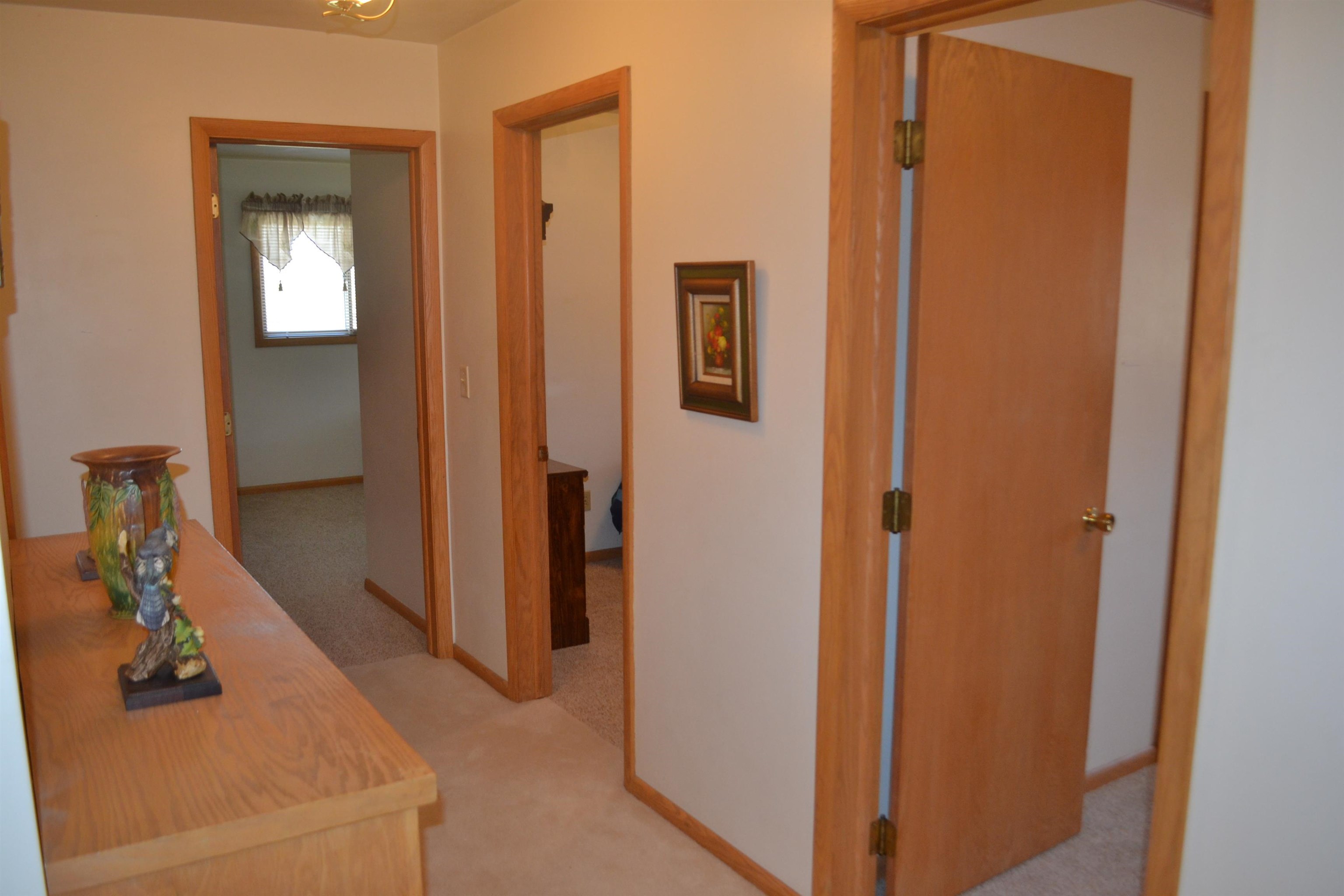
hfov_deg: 67.4
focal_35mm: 27
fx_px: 1008
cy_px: 448
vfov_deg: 47.9
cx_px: 672
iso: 560
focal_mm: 18
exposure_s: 1/60
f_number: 3.5
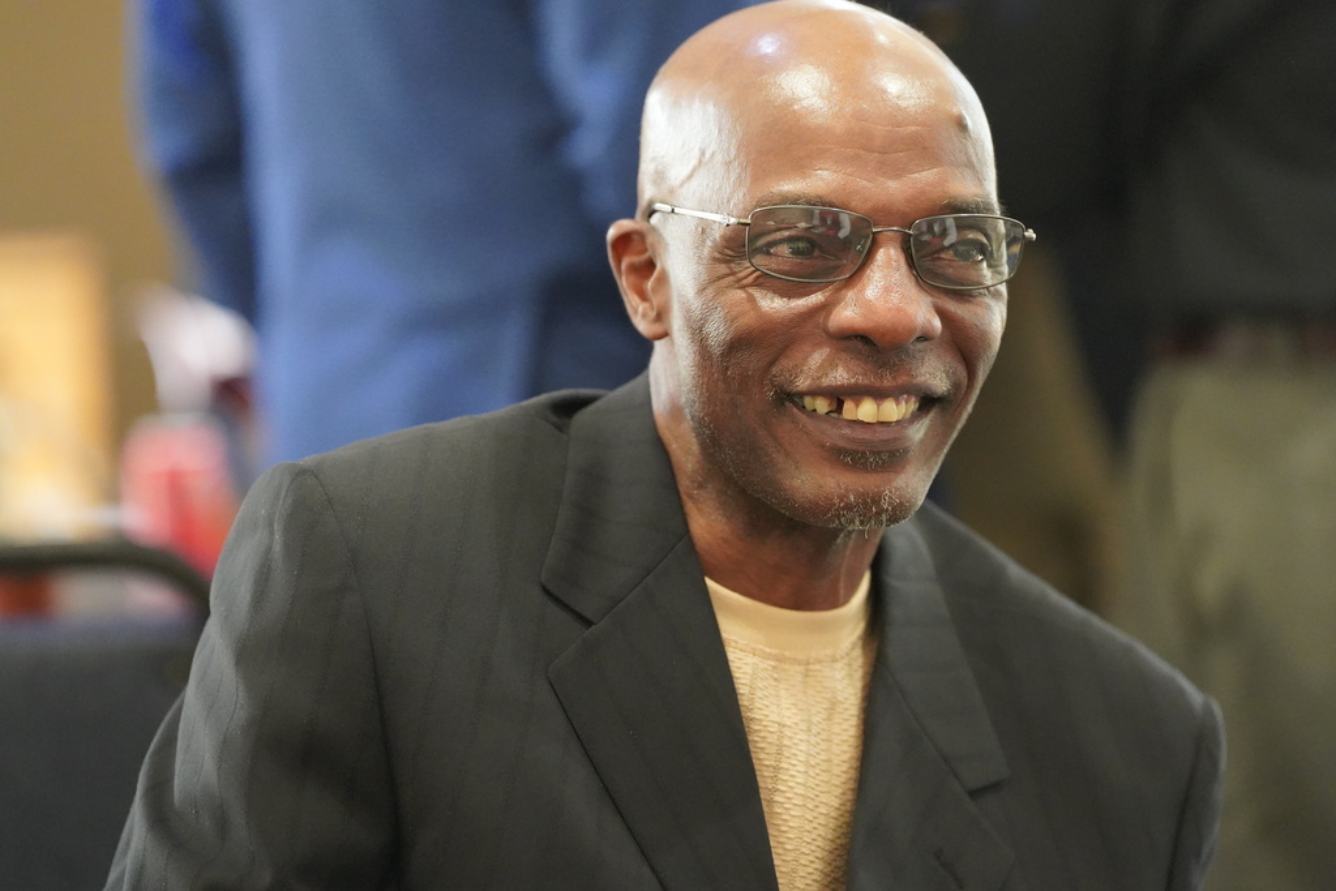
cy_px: 446
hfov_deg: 10.3
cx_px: 668
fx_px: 7423
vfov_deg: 6.9
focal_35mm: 200
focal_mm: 200
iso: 12800
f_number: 3.5
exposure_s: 1/250
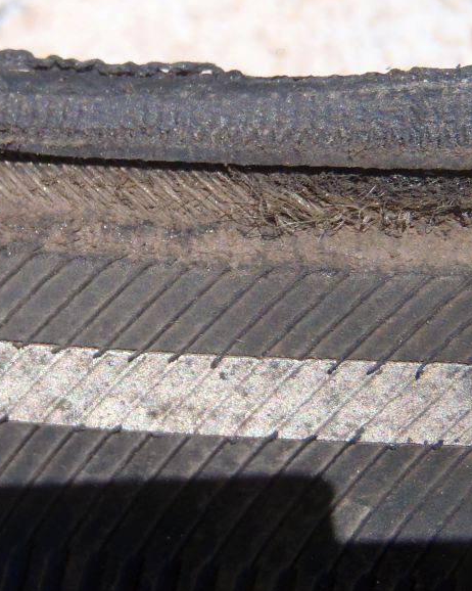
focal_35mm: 75
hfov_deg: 20.2
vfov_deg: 25.3
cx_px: 91
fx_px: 1310
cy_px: 228
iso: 80
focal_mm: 6.64
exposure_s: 1/500
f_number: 4.7
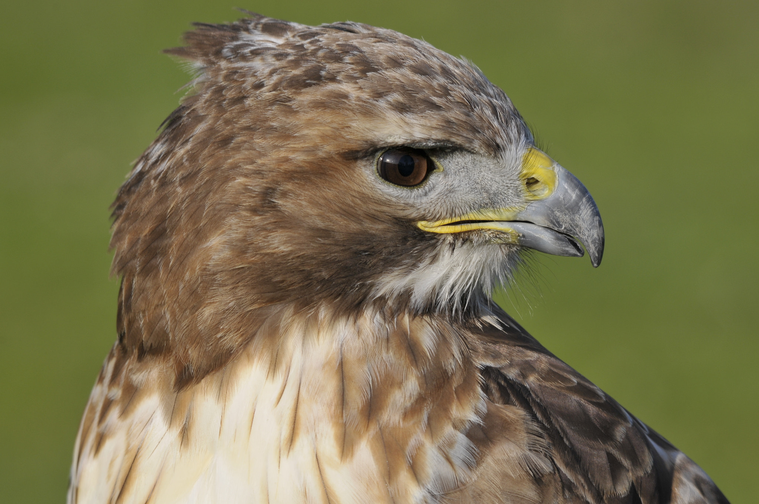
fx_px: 12002
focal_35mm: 570
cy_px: 252
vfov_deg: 2.4
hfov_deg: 3.6
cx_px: 380
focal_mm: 380
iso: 200
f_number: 11
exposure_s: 1/200
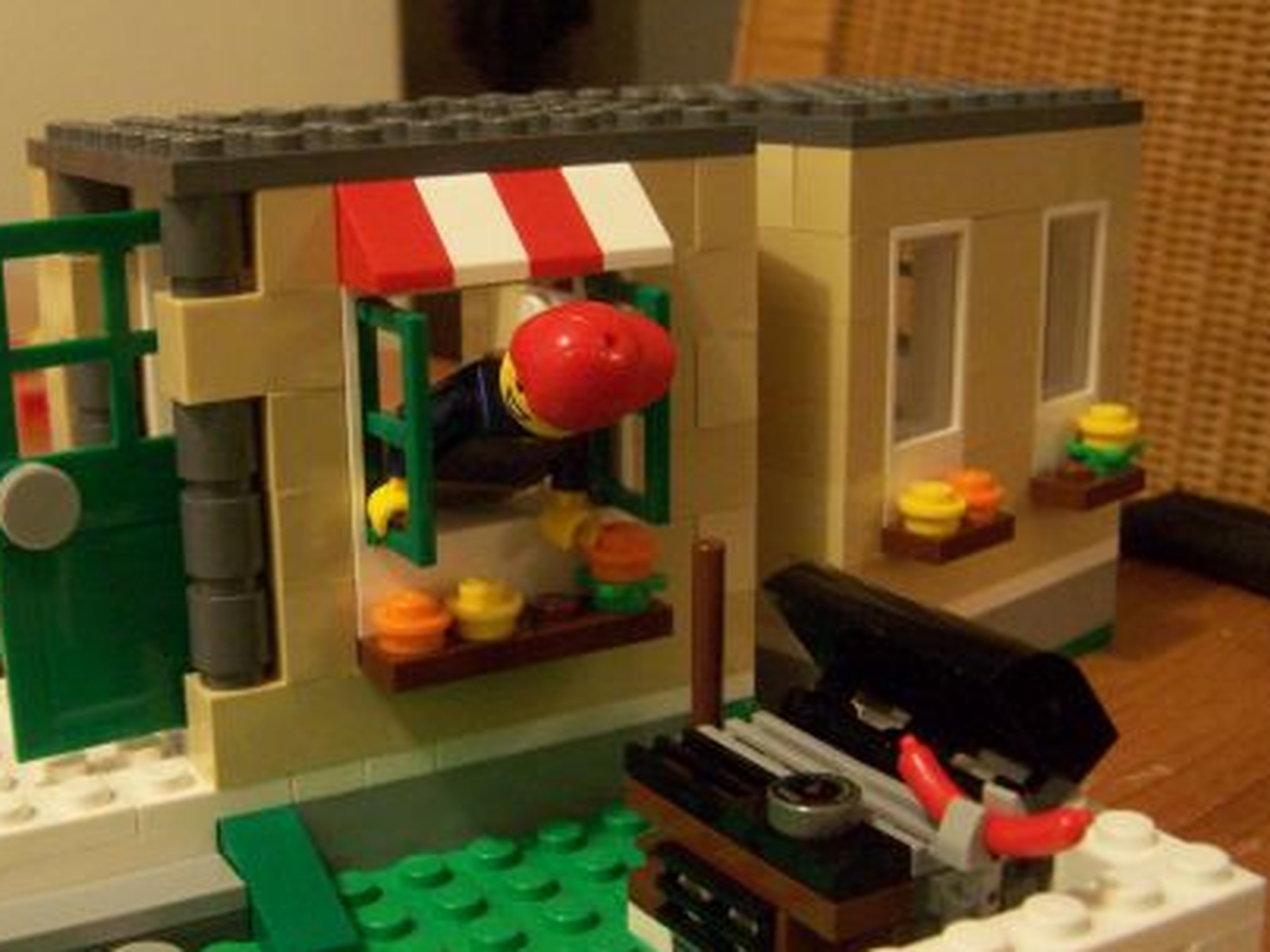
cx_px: 544
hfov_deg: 40.3
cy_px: 463
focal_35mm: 47
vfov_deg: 30.9
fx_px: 1724
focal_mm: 6.3
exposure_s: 1/6
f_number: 4
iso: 400
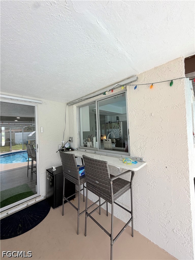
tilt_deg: +1.2
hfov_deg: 85.7
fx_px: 105
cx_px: 98
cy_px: 130
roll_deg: +2.3
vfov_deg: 102.1
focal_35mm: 14
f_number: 2.2
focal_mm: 2.22
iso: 40
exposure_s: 1/175
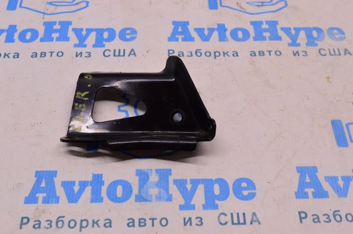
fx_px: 499
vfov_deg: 26.4
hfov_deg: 38.9
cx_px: 176
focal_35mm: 51
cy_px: 117
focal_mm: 34
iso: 1600
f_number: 8
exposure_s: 1/125
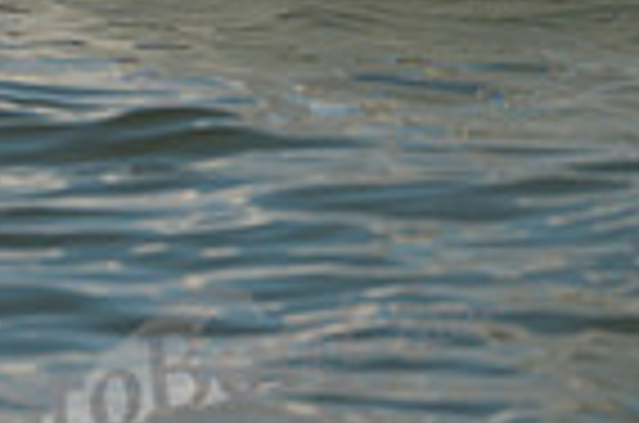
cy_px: -376
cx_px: 729
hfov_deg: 1.9
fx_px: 18861
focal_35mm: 1065
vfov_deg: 1.3
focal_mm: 260
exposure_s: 1/1250
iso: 200
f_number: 8
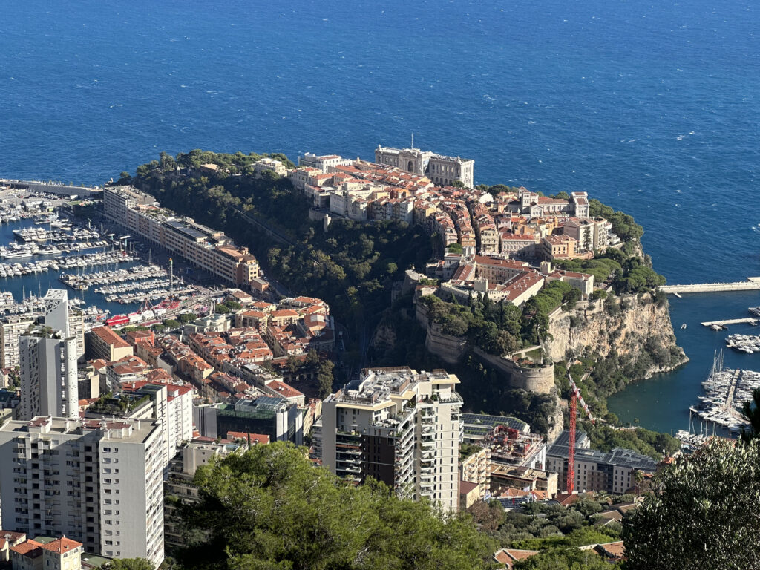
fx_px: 1691
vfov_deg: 19.1
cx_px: 380
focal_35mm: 77
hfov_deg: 25.3
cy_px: 285
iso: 32
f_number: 2.8
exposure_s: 1/501
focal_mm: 9
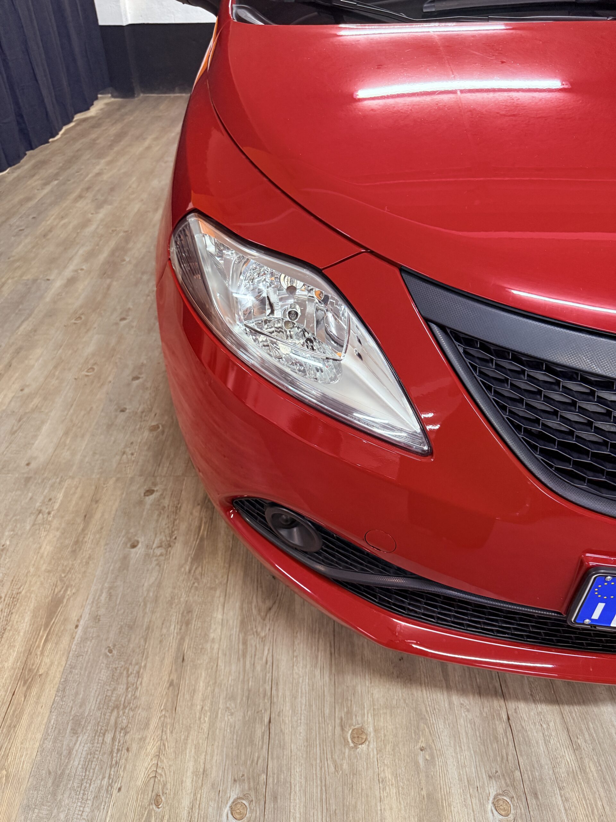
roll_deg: +0.1
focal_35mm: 24
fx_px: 569
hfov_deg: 56.8
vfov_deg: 71.6
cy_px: 411
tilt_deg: -36.6
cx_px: 308
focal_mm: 6.76
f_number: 1.78
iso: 320
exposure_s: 1/50
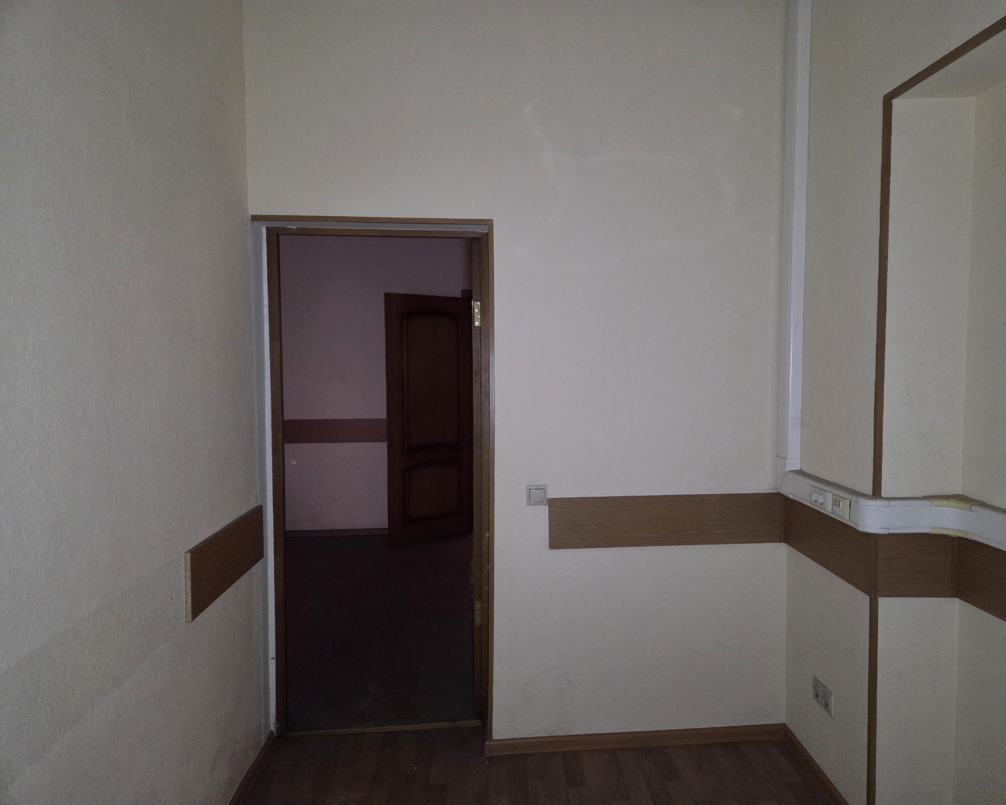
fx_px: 715
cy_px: 403
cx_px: 535
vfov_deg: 58.8
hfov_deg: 70.2
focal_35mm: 24
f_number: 1.8
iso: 1250
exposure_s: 1/50
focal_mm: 5.4
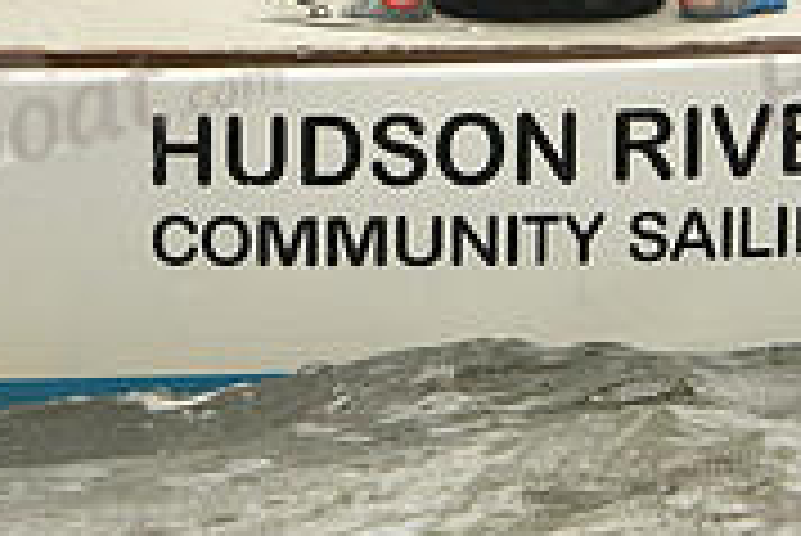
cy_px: -155
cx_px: 522
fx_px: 12358
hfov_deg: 3.7
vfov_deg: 2.5
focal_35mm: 555
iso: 320
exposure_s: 1/1250
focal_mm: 170
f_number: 5.6
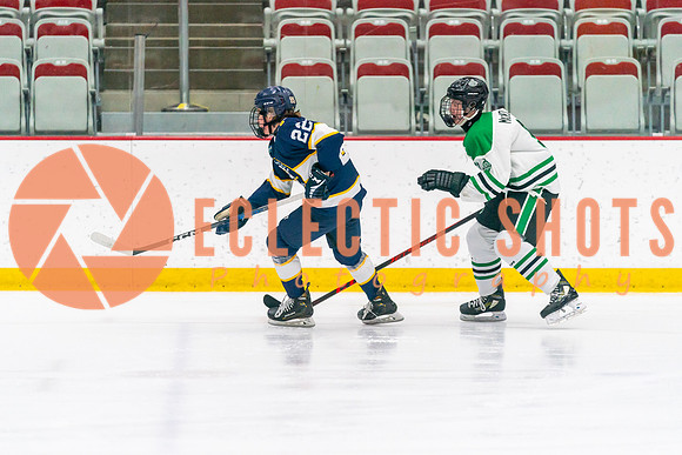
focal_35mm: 228
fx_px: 4314
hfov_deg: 9.0
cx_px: 309
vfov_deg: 6.0
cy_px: 249
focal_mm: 200
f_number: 2.8
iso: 3200
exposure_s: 1/1250
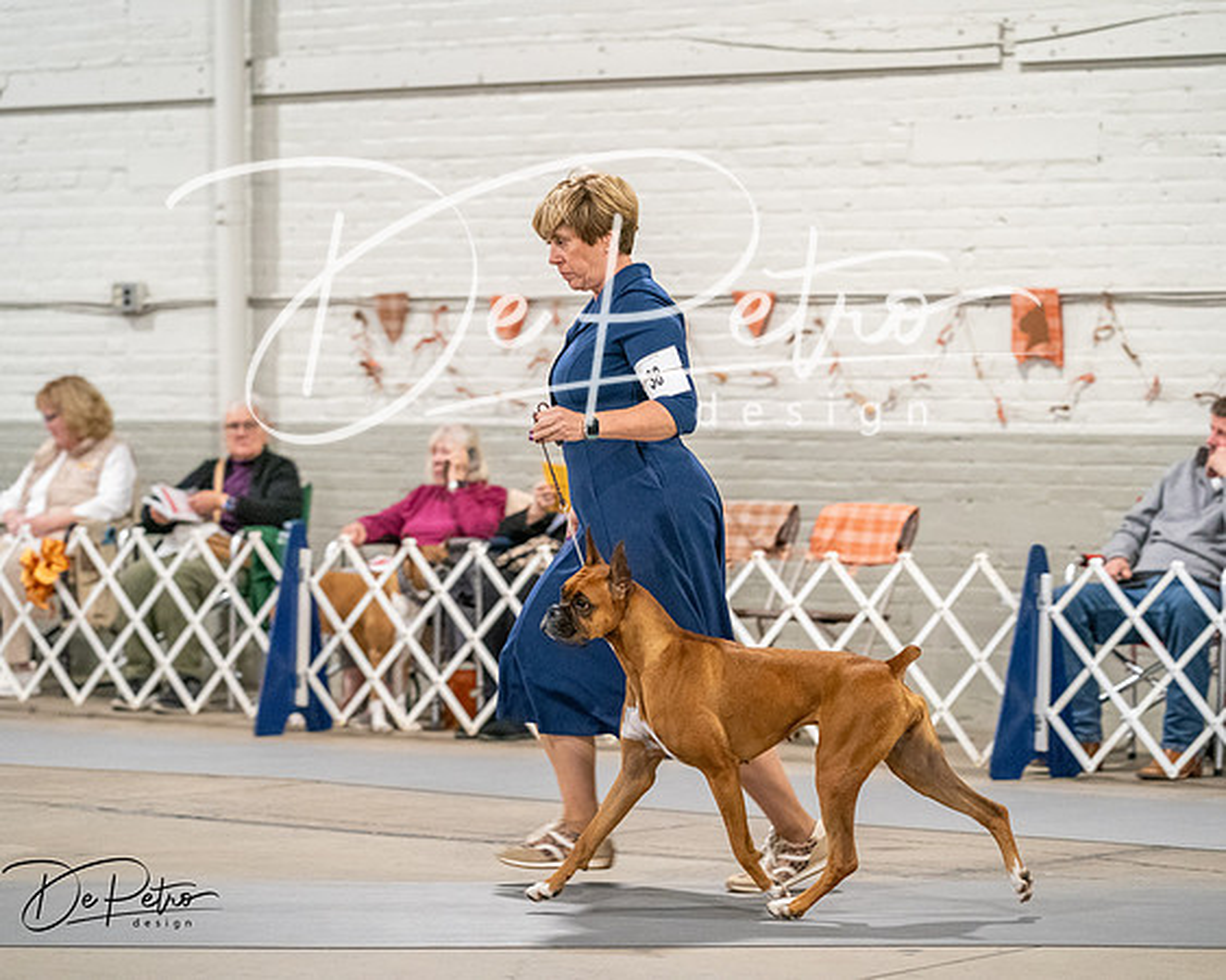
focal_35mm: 118
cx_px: 613
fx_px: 4289
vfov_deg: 13.0
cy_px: 490
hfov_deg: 16.3
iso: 6400
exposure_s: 1/250
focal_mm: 105
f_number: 3.2
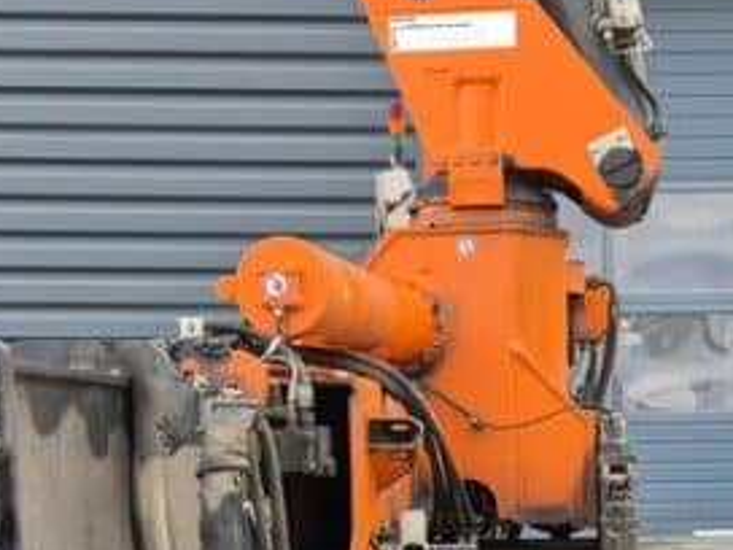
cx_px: 499
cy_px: 607
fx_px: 1376
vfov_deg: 21.4
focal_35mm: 65
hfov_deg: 29.6
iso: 25
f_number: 1.8
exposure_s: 1/182
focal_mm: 5.4
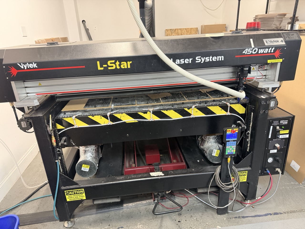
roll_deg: +3.8
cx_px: 152
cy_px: 114
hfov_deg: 71.6
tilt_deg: -21.4
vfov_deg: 56.8
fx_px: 211
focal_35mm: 24
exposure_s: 1/60
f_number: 1.78
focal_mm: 6.76
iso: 320
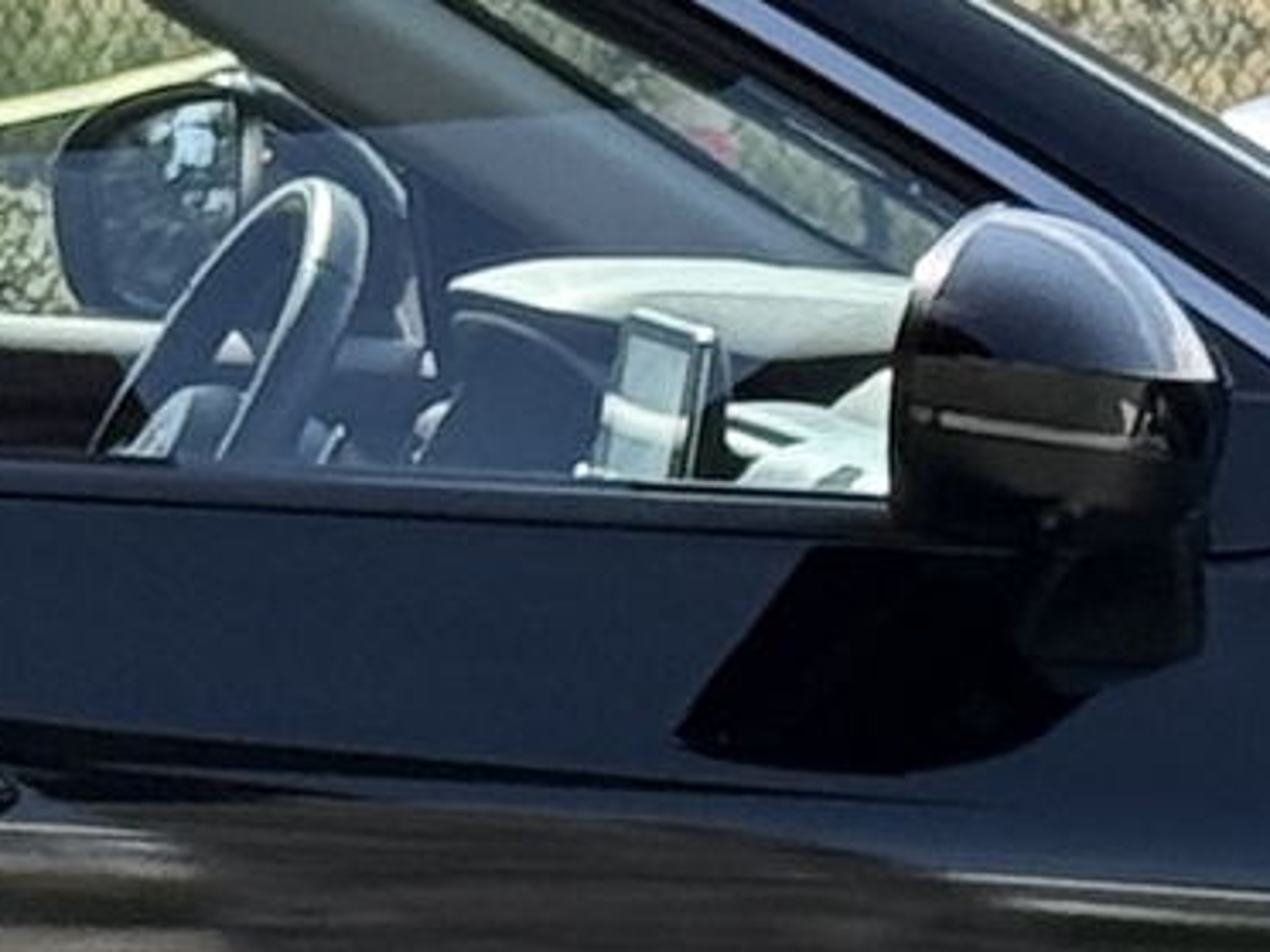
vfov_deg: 4.0
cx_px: -679
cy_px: 928
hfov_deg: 5.3
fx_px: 13648
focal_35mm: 372
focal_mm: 6.76
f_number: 1.78
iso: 80
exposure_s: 1/1513
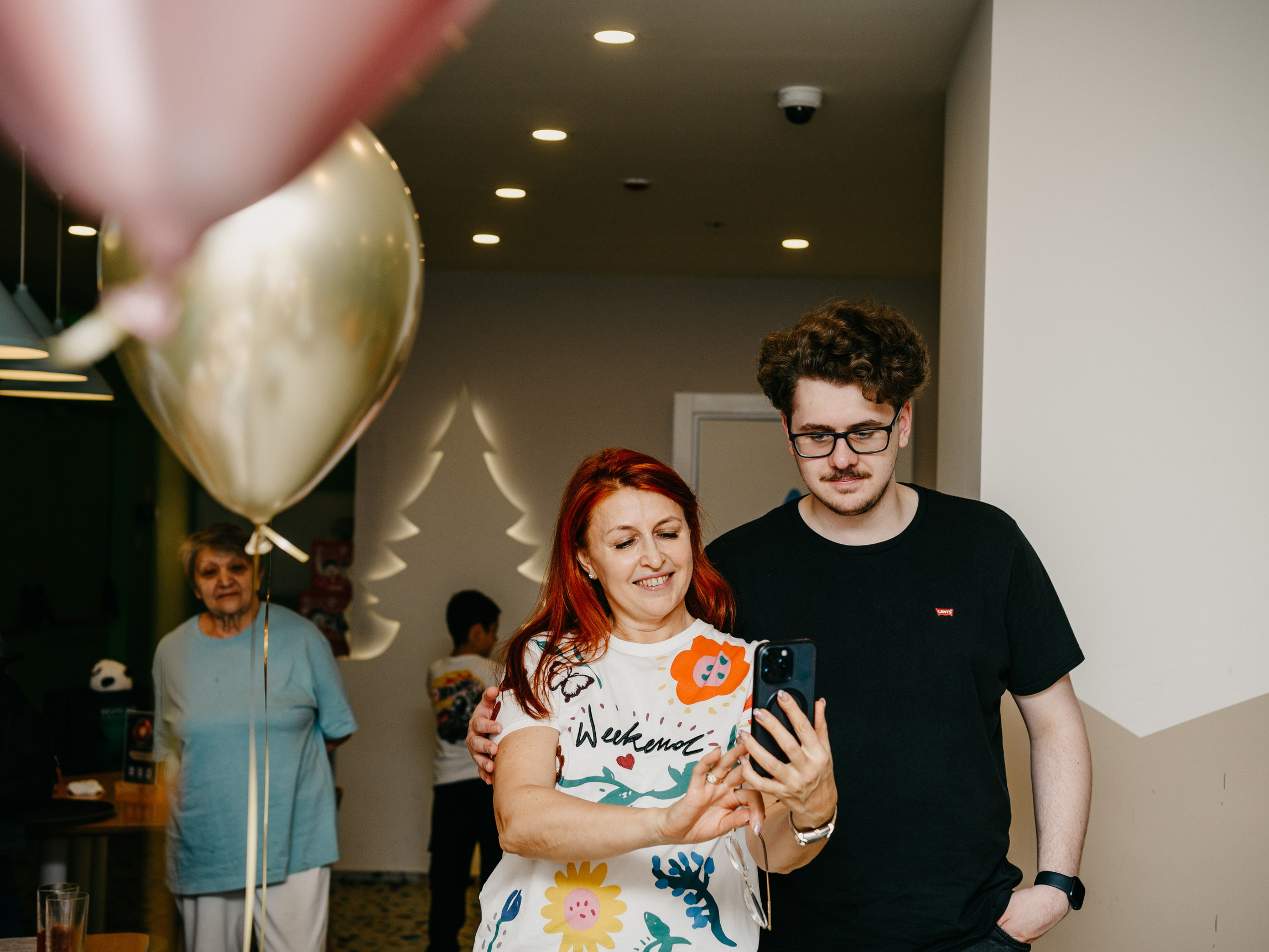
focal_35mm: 53
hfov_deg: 36.2
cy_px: 485
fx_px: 1943
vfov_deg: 27.5
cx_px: 667
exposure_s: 1/160
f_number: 3.5
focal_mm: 45
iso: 125
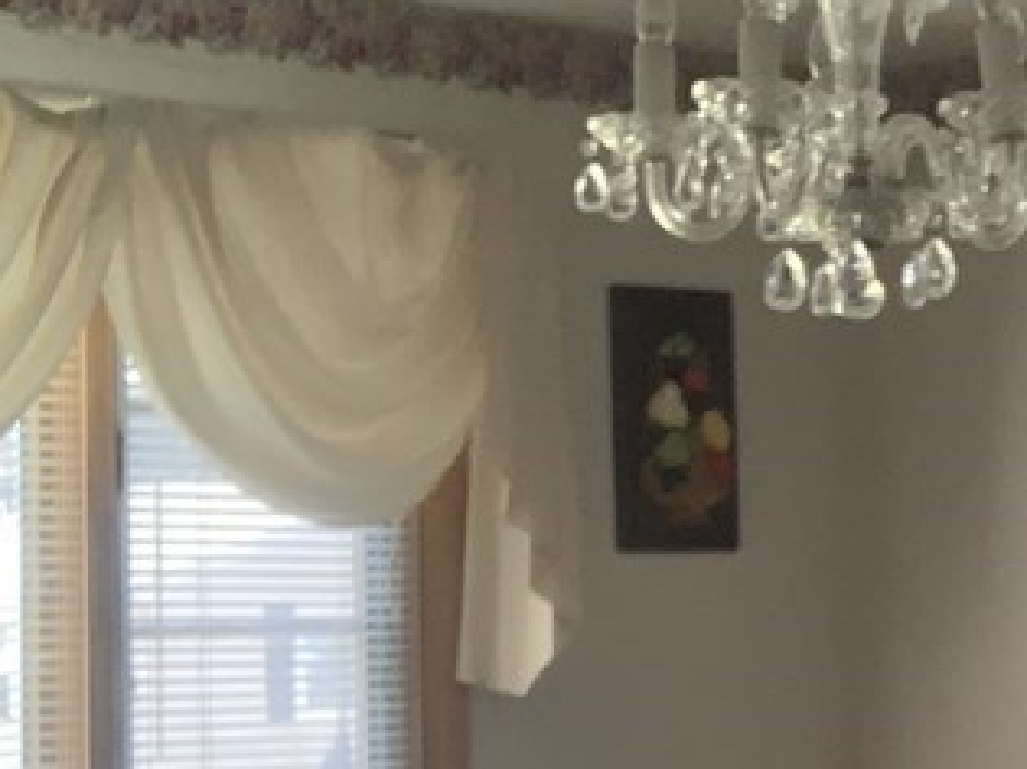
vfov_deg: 14.1
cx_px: 1343
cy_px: 619
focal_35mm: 104
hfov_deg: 17.7
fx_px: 3084
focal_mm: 2.87
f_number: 2.2
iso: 25
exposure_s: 1/74
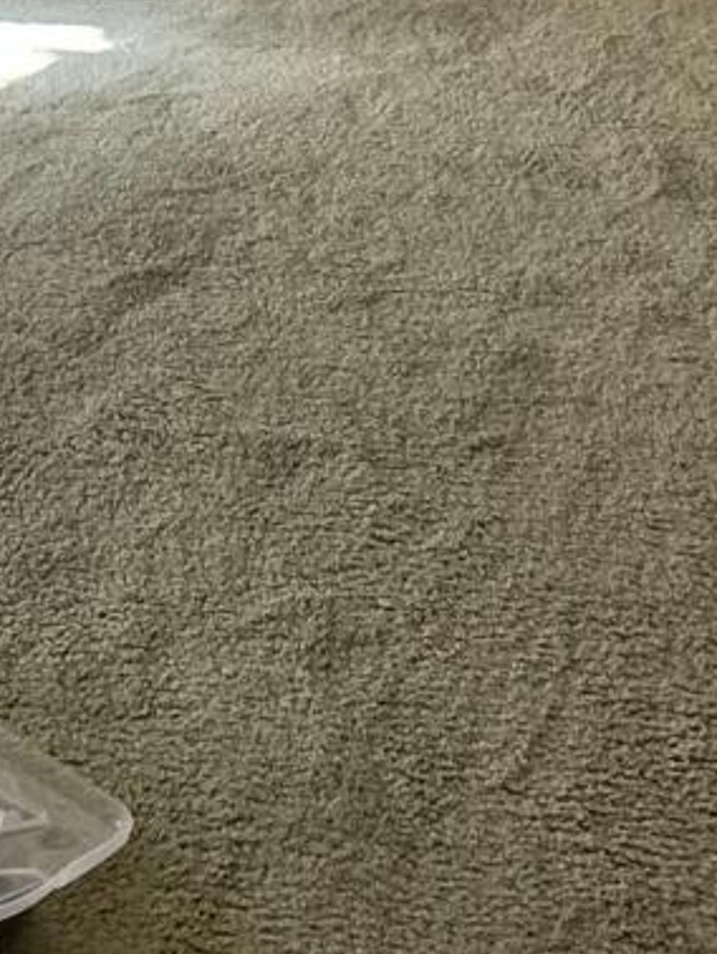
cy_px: -492
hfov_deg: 19.7
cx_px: 139
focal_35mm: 74
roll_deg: -0.1
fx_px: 2041
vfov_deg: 21.8
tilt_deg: -8.0
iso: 160
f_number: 2.2
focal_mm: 2.22
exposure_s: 1/120
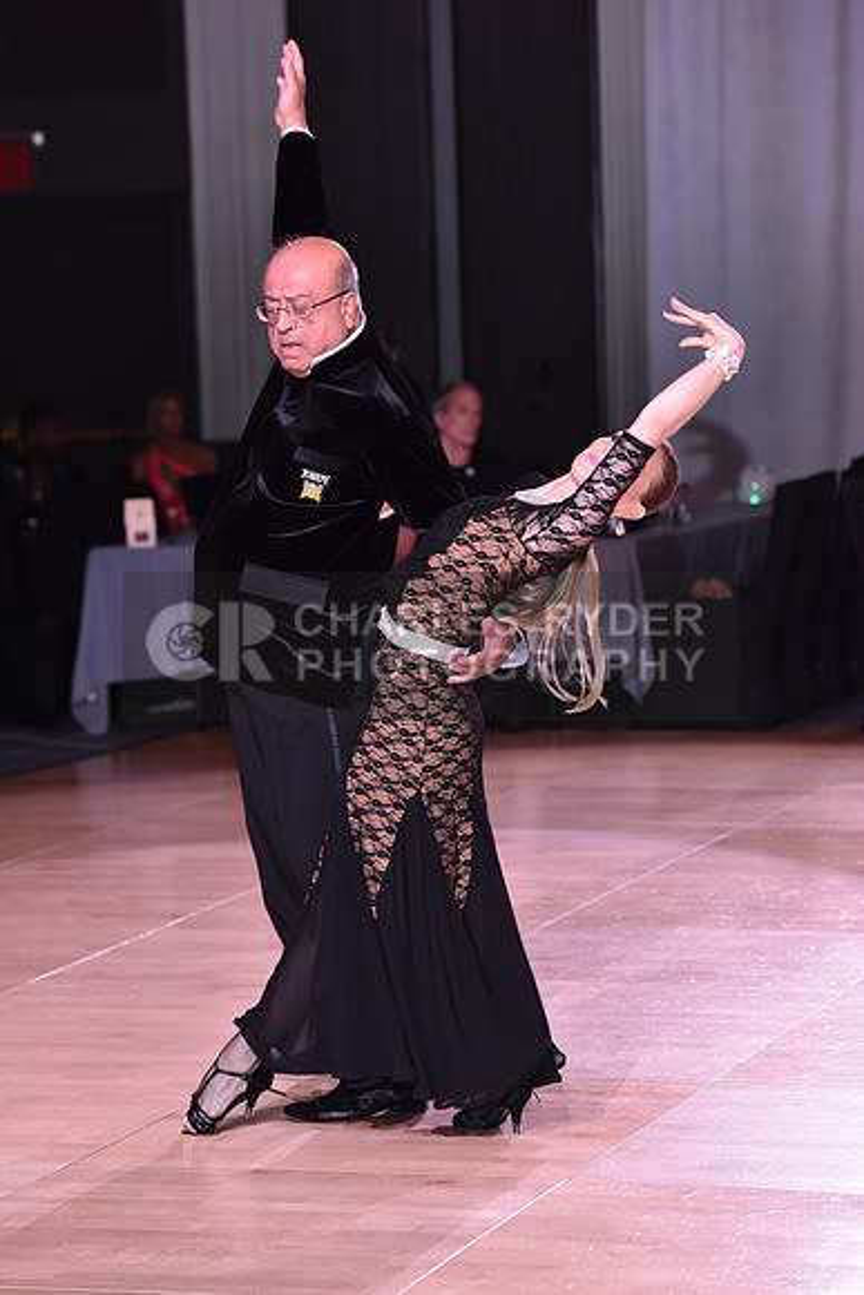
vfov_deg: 16.8
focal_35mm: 122
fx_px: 4389
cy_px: 648
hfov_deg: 11.2
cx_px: 432
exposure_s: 1/250
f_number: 4.5
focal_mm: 122
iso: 1600
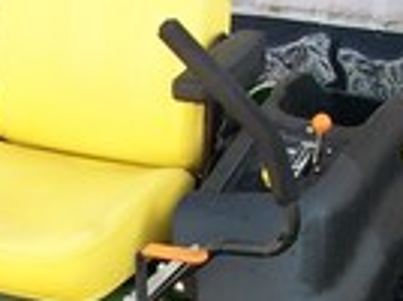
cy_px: 461
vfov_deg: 10.9
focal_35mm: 130
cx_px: -135
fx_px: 1511
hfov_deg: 14.5
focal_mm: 5.7
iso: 80
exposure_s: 1/125
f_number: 2.9
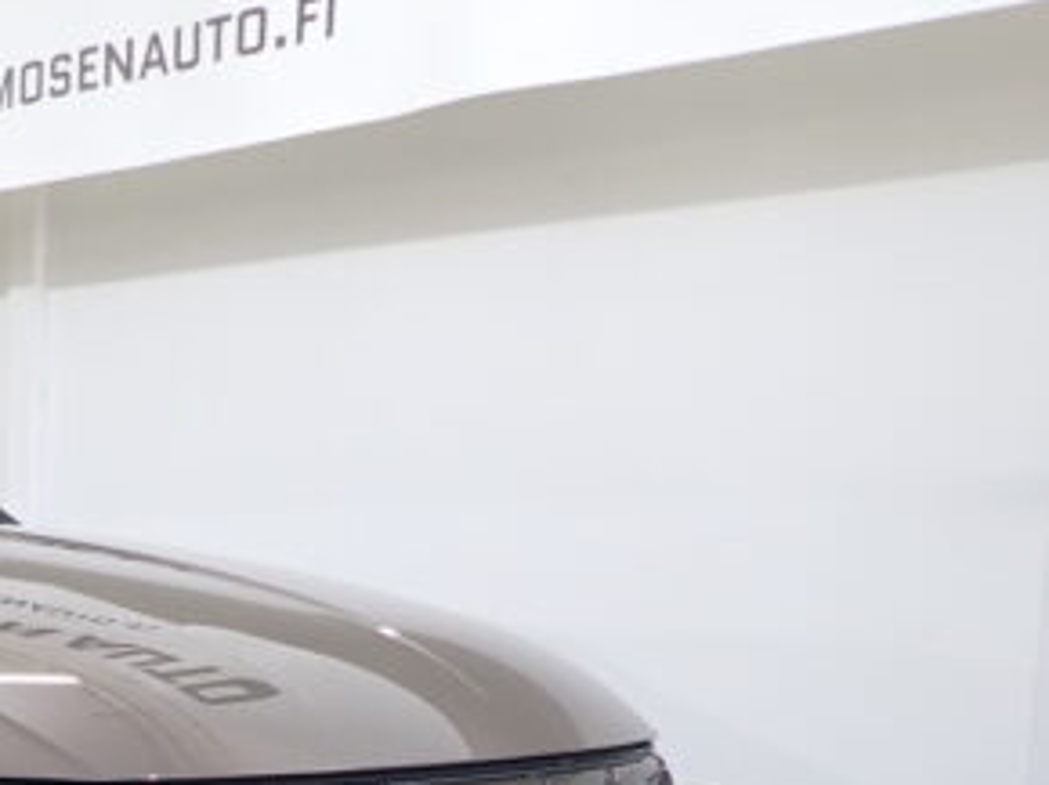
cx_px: -293
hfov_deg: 24.7
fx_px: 2089
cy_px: 875
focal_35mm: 69
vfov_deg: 20.3
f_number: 2
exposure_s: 1/60
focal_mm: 4.5
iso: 160
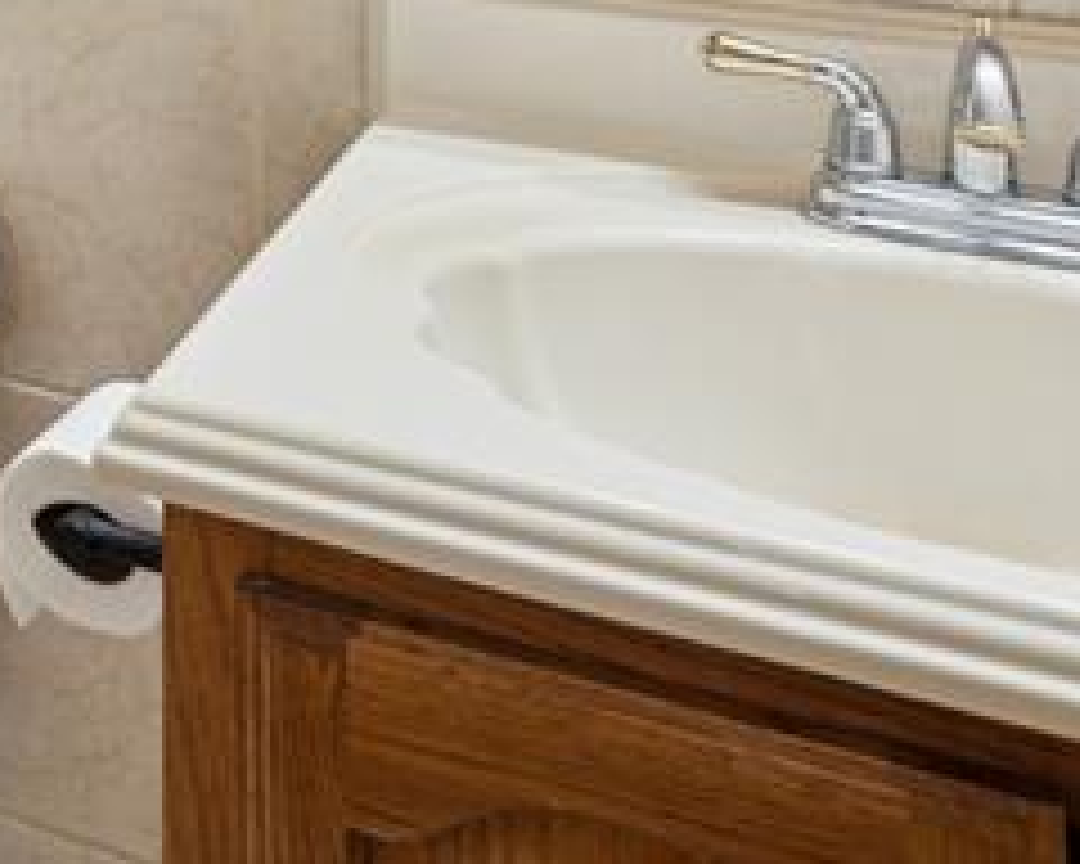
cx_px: -486
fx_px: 2110
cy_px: -518
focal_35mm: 66
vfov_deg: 19.4
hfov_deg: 23.6
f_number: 8
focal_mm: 16.5
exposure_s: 1/13
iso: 400
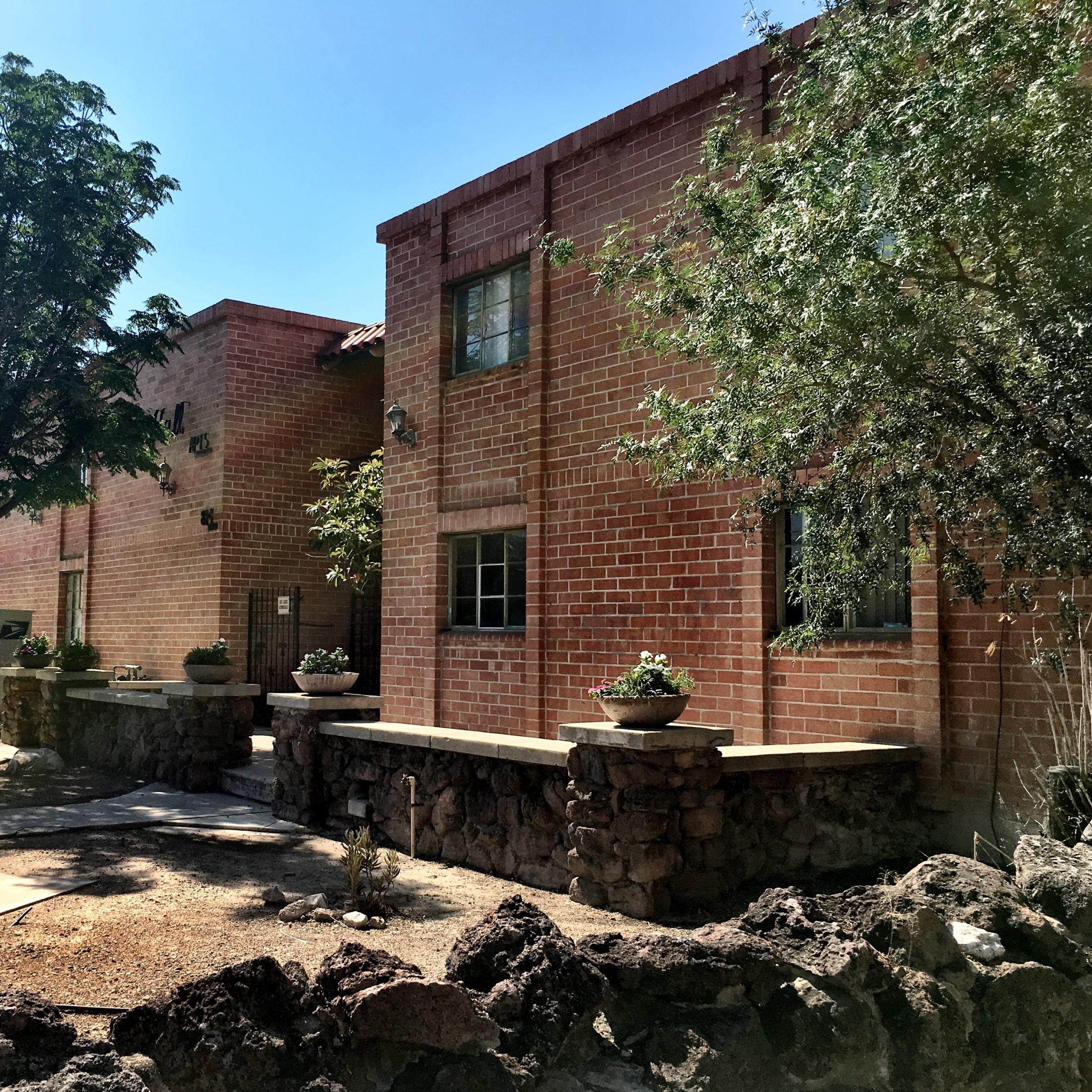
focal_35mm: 35
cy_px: 549
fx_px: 1249
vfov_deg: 47.2
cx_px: 395
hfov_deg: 46.7
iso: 25
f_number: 2.2
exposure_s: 1/1748
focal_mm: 4.15
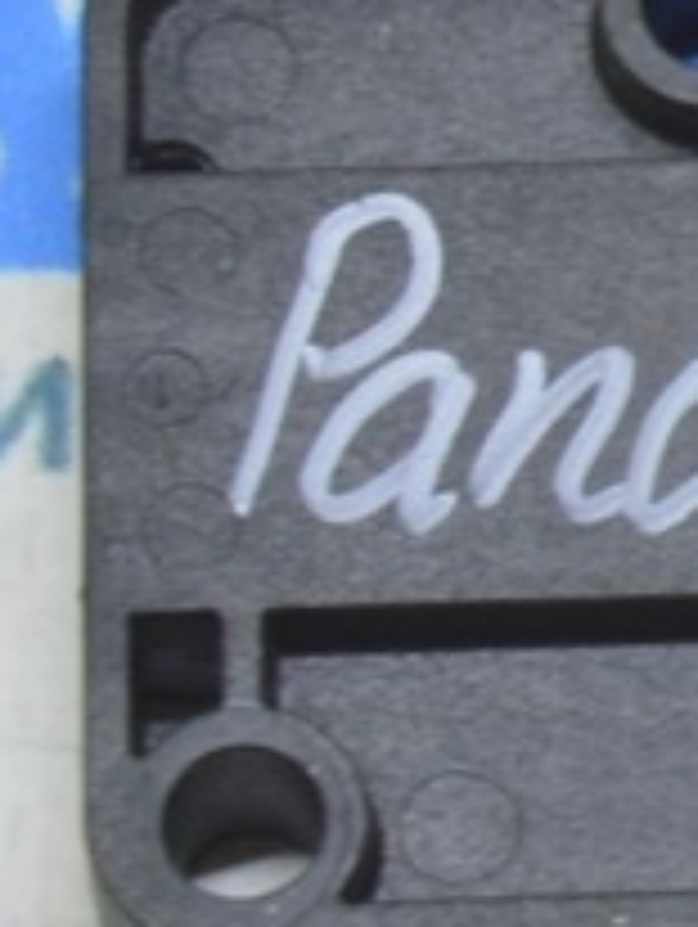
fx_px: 10554
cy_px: 232
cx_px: 1099
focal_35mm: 393
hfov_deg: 3.8
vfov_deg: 5.0
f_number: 5.6
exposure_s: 1/20
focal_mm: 55
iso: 400
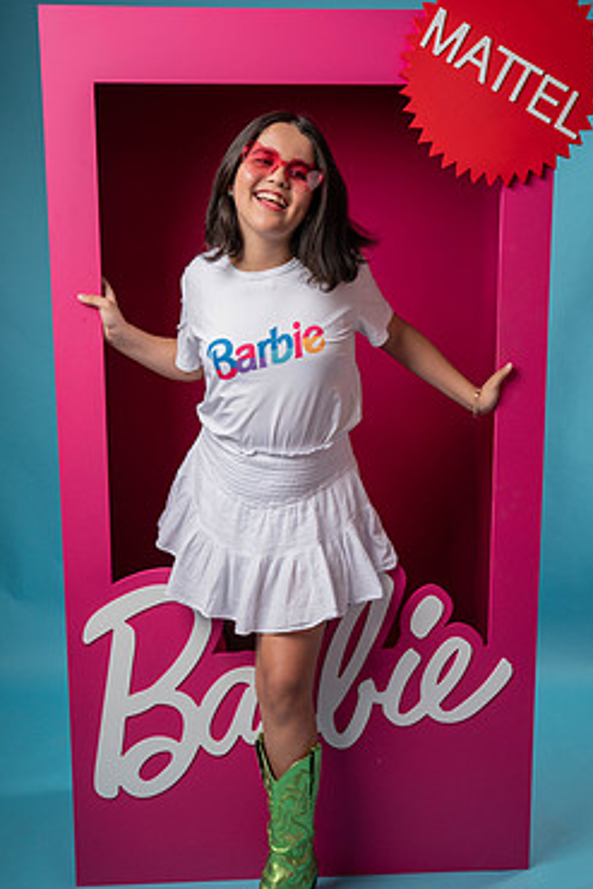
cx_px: 274
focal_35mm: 45
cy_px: 485
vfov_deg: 43.5
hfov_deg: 29.9
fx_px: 1111
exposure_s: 1/250
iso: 250
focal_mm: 37
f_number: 6.3
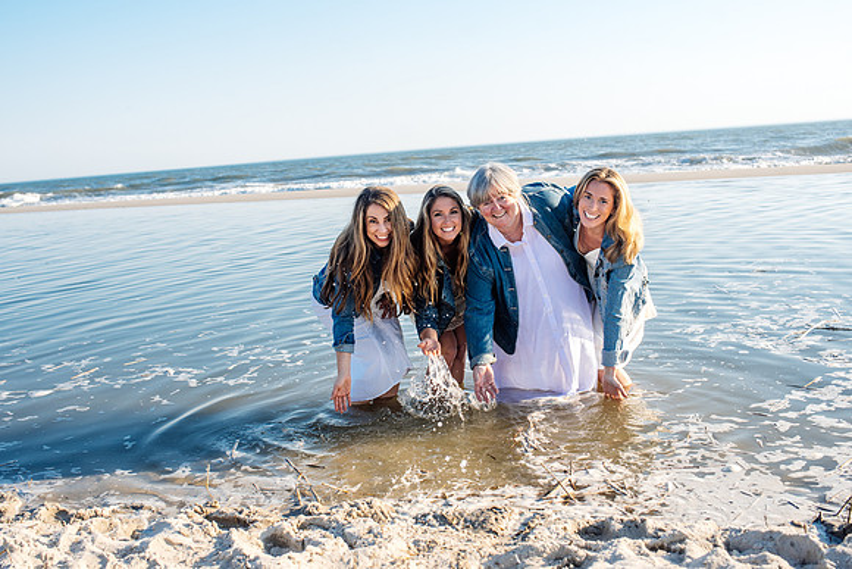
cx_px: 397
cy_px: 282
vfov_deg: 34.1
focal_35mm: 39
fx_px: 928
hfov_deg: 49.3
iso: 160
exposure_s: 1/500
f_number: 4.5
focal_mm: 35
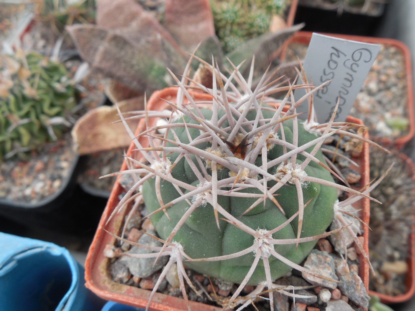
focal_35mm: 31
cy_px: 156
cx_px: 208
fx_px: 372
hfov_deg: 58.4
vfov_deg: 45.4
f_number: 3.6
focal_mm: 5.6
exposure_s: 1/30
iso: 140
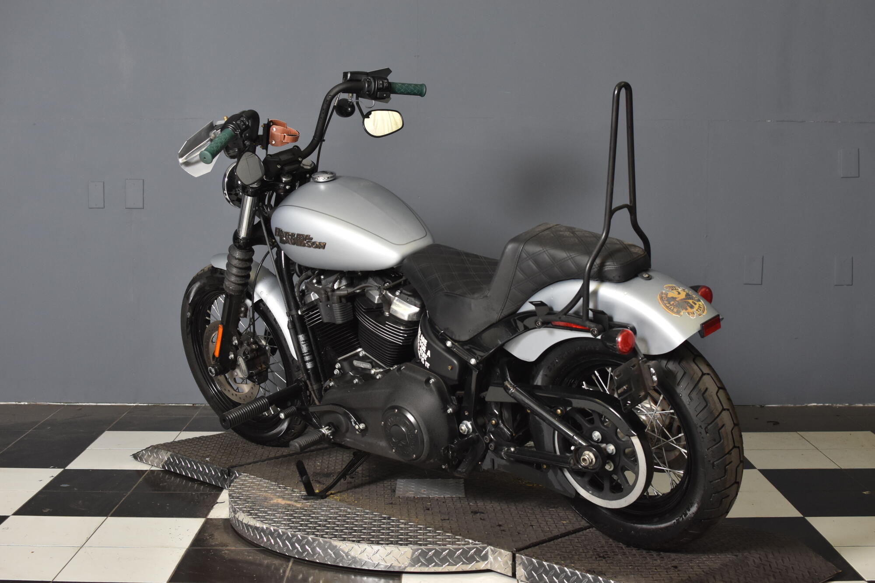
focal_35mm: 52
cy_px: 292
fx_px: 1276
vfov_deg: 25.7
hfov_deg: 37.9
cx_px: 438
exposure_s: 1/160
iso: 800
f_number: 4.5
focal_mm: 35
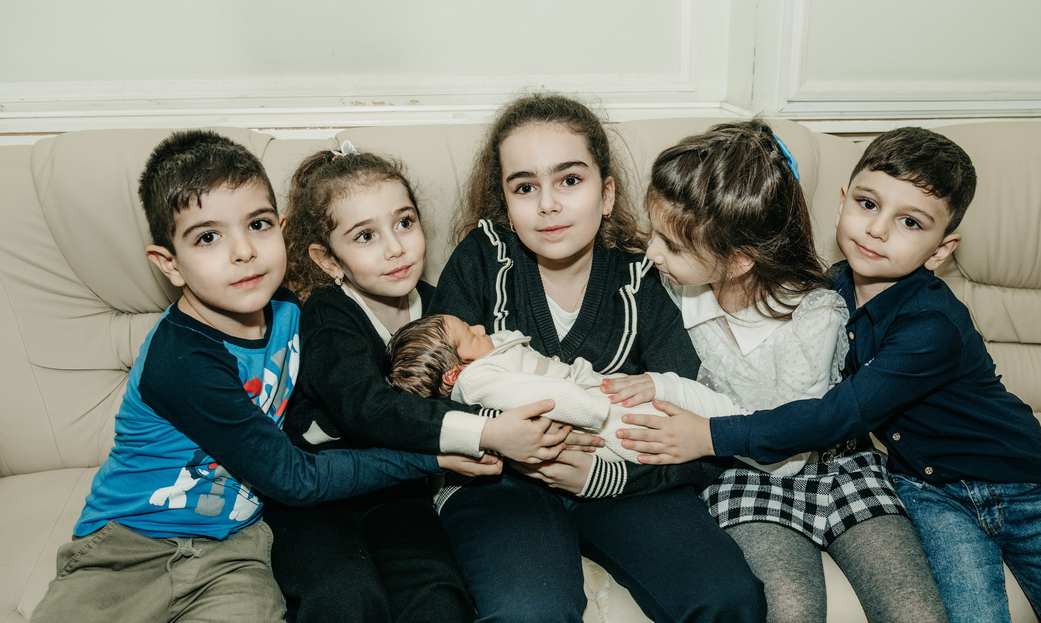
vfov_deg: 33.4
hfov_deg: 53.2
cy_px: 308
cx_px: 568
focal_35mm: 37
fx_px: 1037
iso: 320
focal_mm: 28
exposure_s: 1/160
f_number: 5
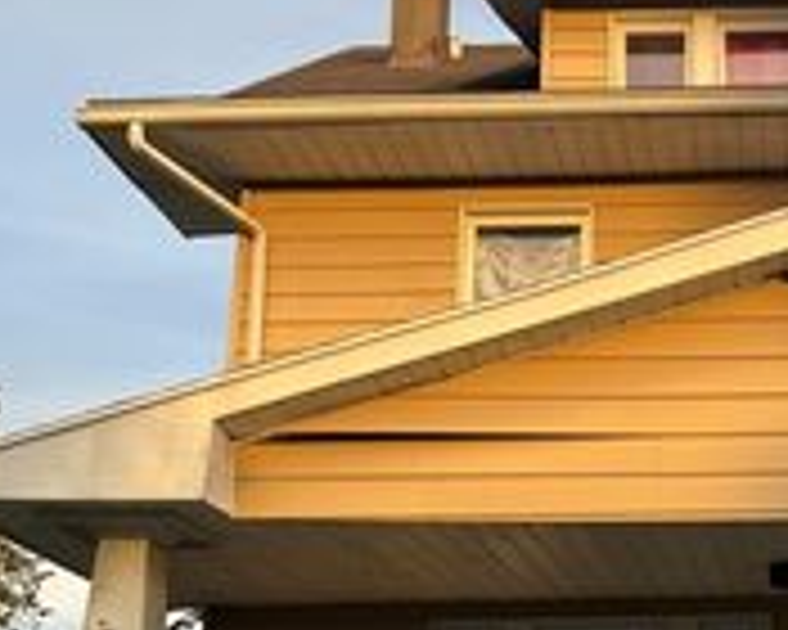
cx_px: 815
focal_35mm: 67
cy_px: 484
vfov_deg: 22.6
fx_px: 1563
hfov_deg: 26.6
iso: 80
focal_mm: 6.76
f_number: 1.78
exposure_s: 1/707
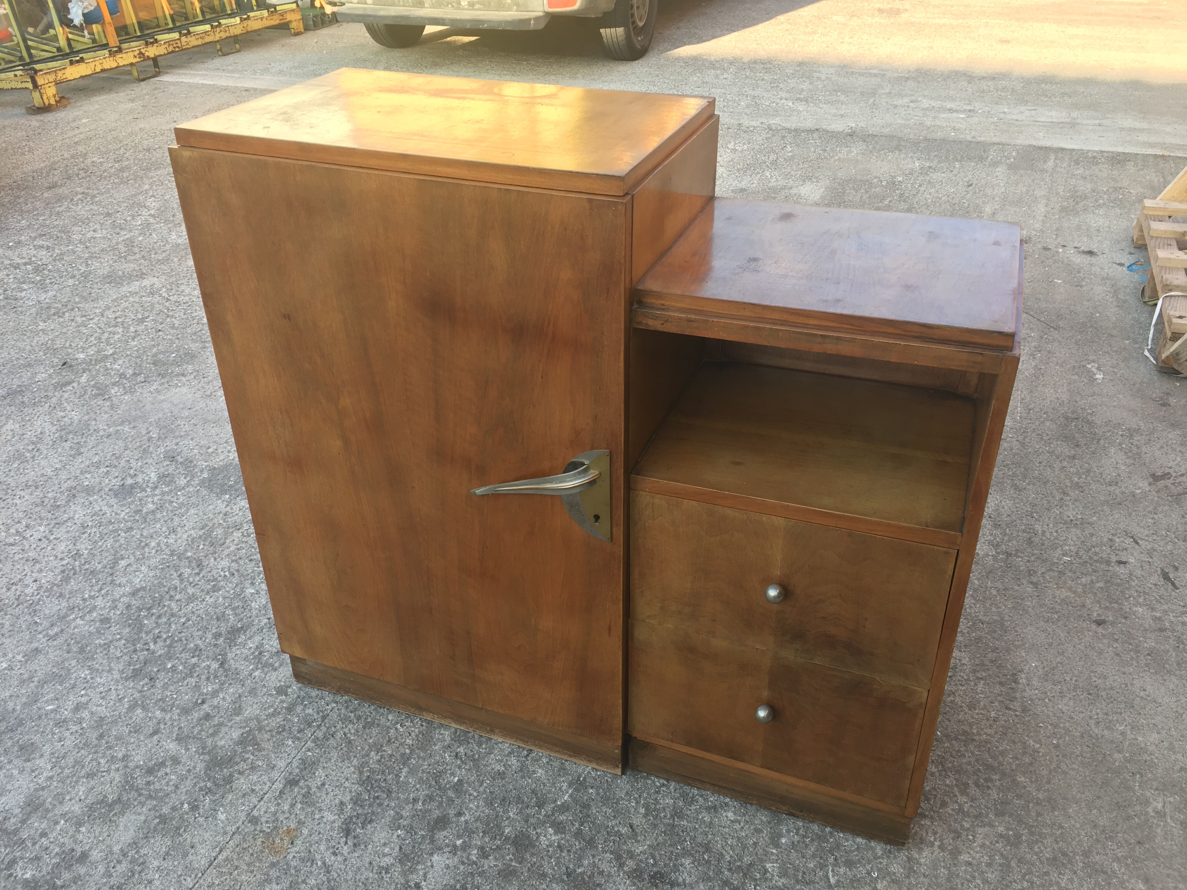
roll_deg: -0.3
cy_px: 445
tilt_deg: -31.8
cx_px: 594
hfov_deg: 61.7
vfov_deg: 48.2
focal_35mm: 29
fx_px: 994
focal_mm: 4.15
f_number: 2.2
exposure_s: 1/153
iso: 25
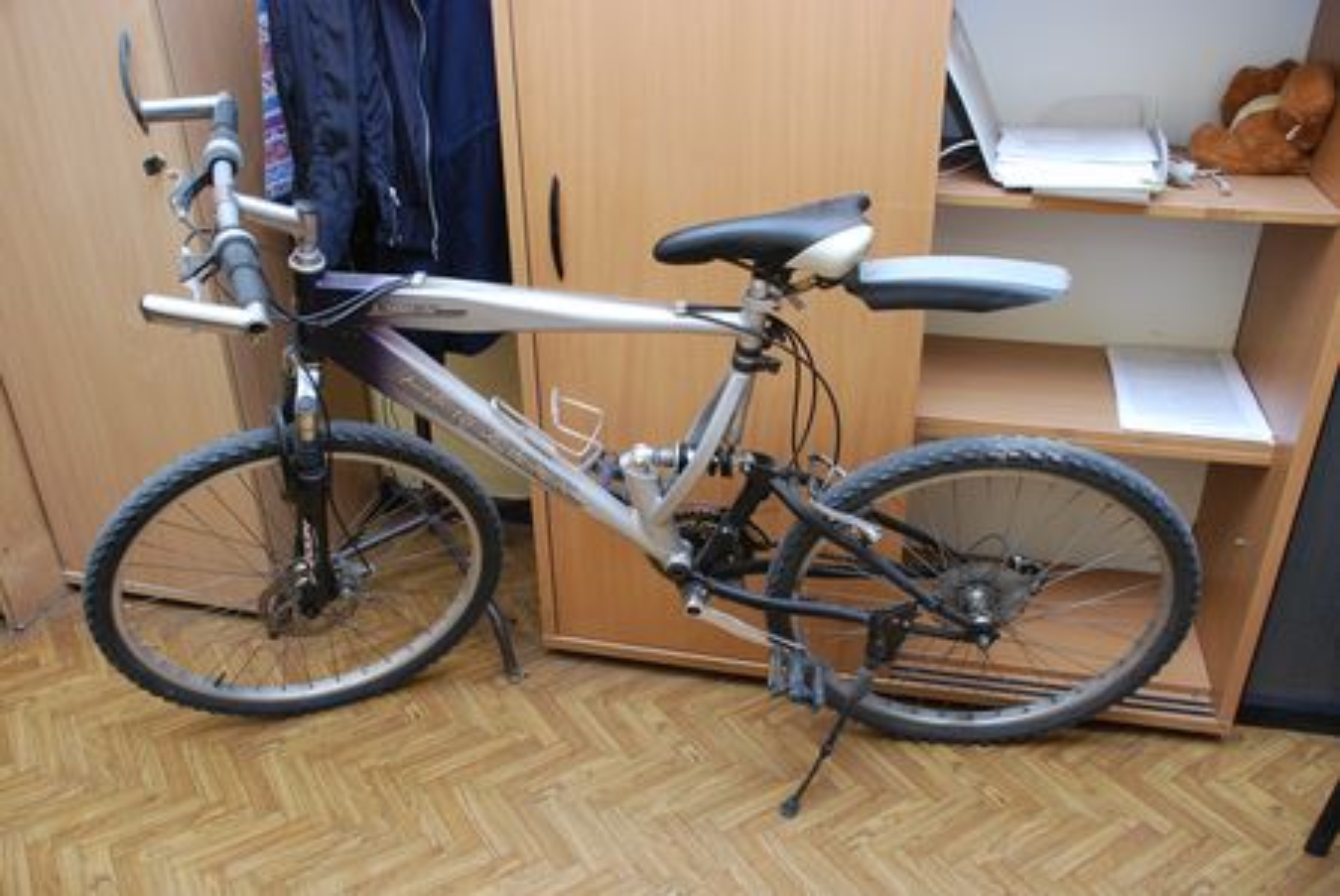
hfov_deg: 61.9
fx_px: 1118
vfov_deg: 43.7
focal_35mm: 30
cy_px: 448
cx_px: 670
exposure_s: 1/60
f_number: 5
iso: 500
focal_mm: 20
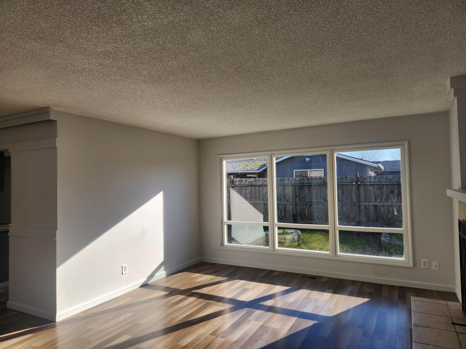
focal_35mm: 23
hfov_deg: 73.9
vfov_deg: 58.9
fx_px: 310
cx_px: 233
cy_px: 174
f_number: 1.8
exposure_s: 1/538
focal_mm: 5.4
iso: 20
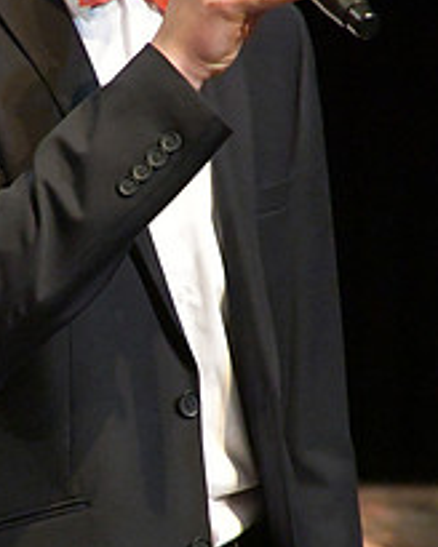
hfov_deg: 1.3
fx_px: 19364
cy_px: 221
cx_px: 119
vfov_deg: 1.6
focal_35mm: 1195
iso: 12800
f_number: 7.1
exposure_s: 1/500
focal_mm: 300
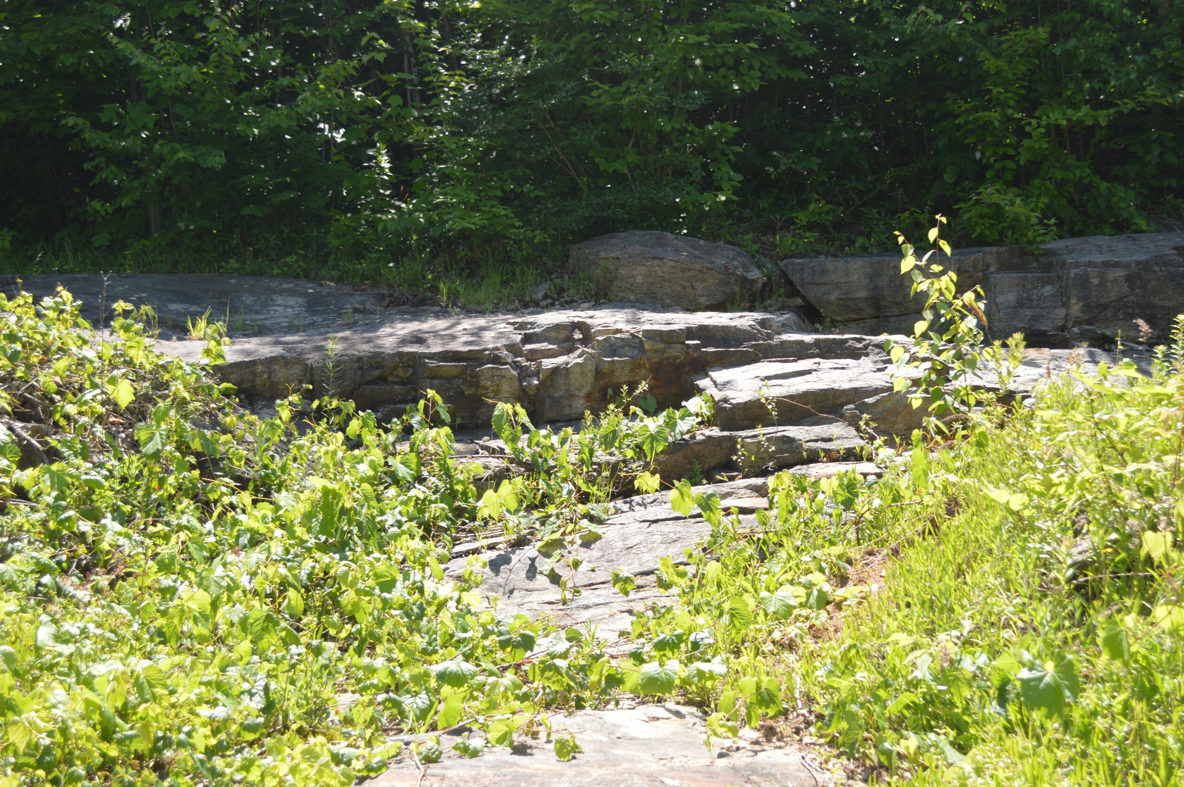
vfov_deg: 23.7
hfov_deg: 35.1
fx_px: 1873
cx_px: 629
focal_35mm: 57
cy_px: 387
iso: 100
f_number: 4.8
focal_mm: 32
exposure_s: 1/160
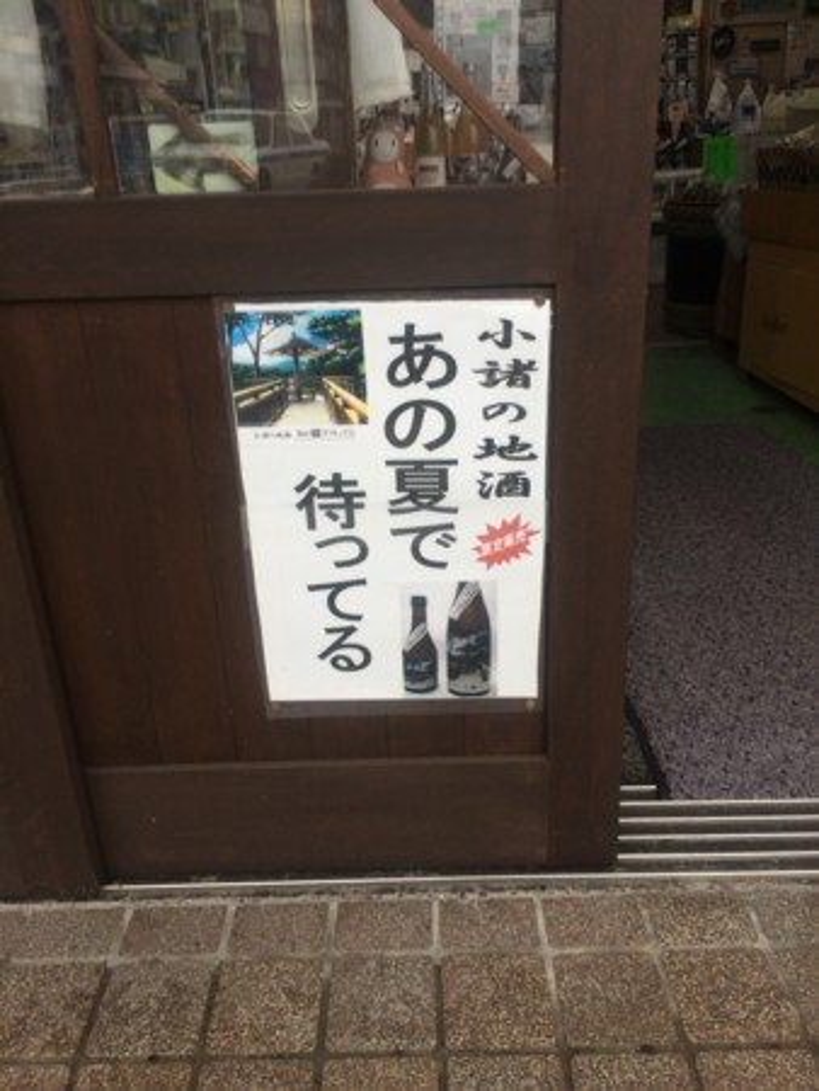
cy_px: 546
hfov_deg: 48.3
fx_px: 914
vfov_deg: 61.6
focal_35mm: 29
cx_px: 410
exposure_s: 1/204
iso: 32
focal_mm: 4.15
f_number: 2.2
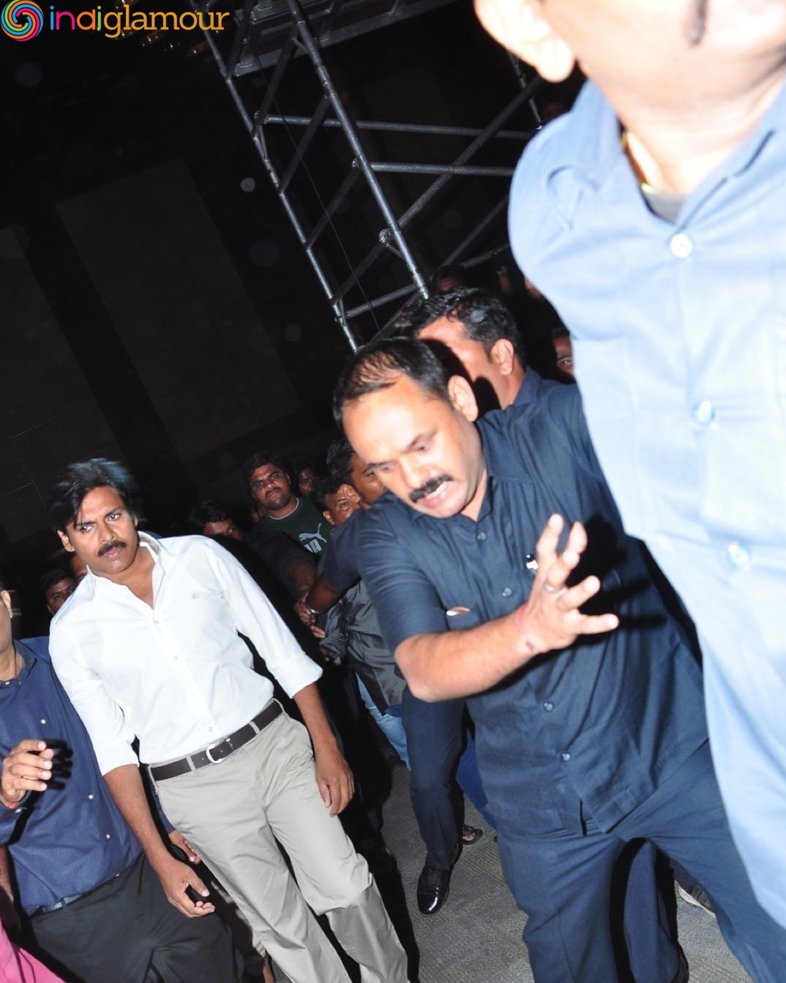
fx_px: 901
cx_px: 398
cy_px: 598
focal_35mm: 31
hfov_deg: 47.1
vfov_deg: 56.7
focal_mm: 18
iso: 400
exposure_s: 1/160
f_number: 5
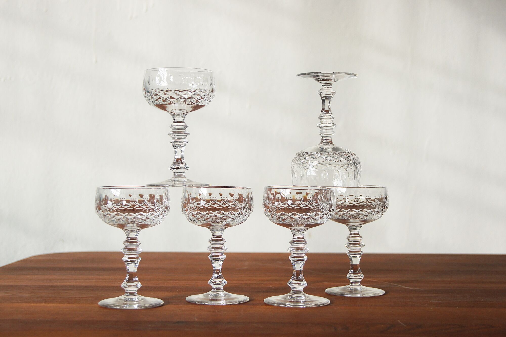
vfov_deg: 20.2
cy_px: 168
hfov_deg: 29.9
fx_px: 949
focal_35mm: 68
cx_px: 253
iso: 400
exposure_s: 1/160
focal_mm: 45
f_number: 5.6
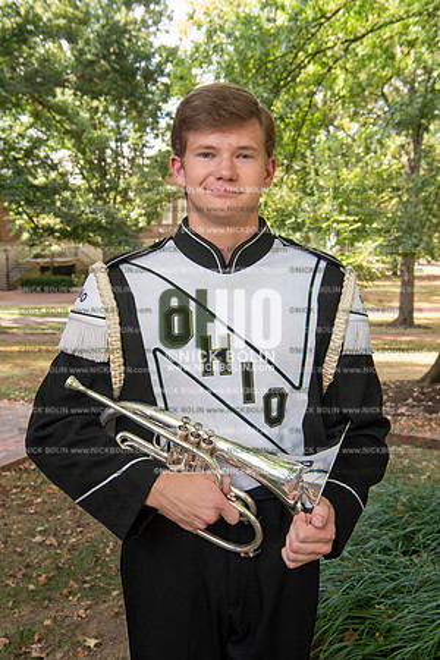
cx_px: 220
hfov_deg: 31.9
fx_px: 770
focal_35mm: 42
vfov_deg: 46.4
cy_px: 330
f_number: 8
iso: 500
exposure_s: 1/100
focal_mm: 42
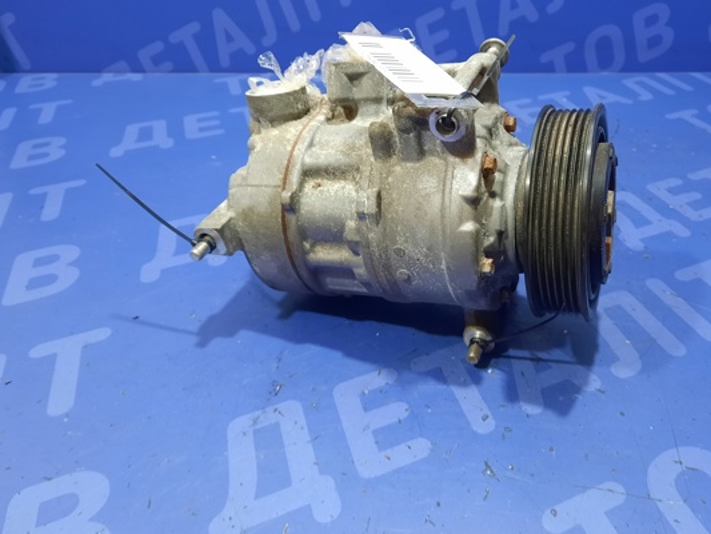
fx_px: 616
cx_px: 398
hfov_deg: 59.8
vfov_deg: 46.8
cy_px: 251
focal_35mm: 30
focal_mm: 4.6
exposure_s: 1/30
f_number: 2
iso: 320
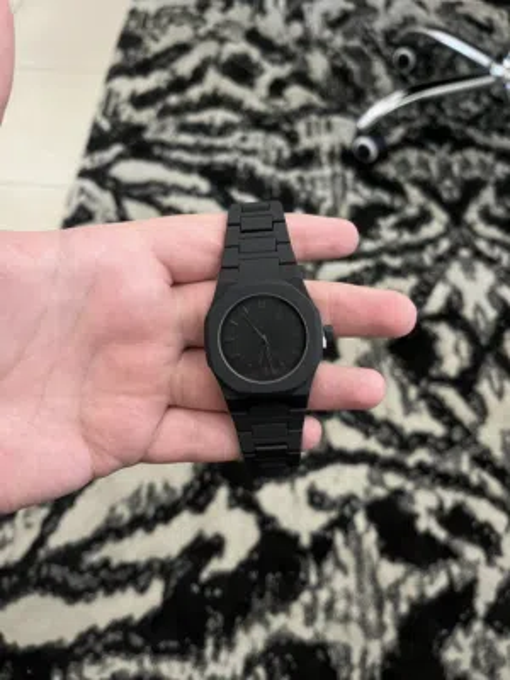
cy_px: 340
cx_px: 255
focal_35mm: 26
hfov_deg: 53.1
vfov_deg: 67.3
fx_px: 511
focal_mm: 5.1
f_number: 1.6
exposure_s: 1/33
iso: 500
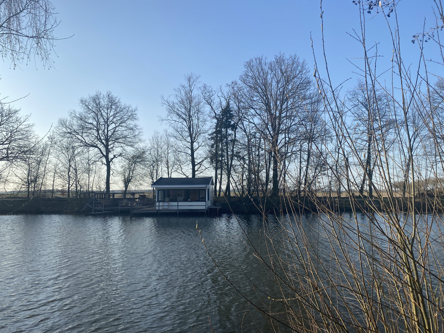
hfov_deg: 67.3
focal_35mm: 26
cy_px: 166
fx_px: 333
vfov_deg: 53.1
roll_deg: -0.1
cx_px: 222
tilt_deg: +4.4
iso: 32
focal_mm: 4.25
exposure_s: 1/2268
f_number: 1.8
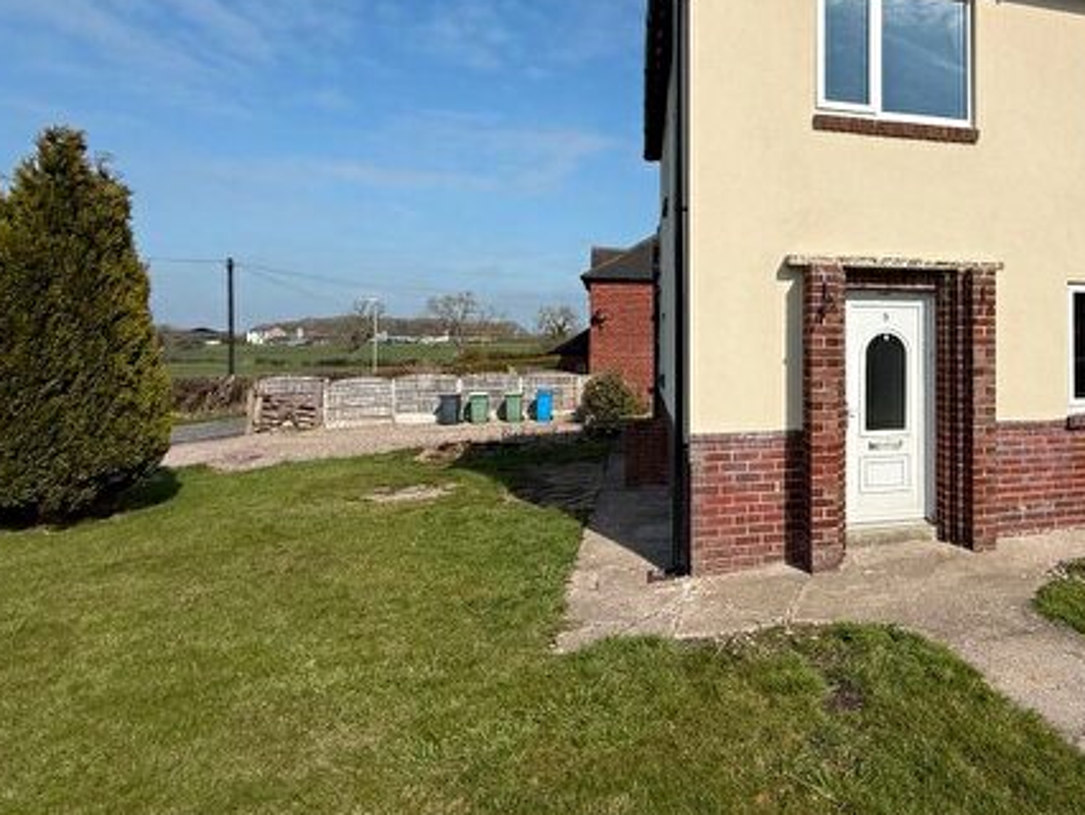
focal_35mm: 23
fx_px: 721
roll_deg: +0.1
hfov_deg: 67.4
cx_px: 858
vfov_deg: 58.5
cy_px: 330
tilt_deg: +1.4
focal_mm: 2.22
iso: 50
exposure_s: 1/5618
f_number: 2.2
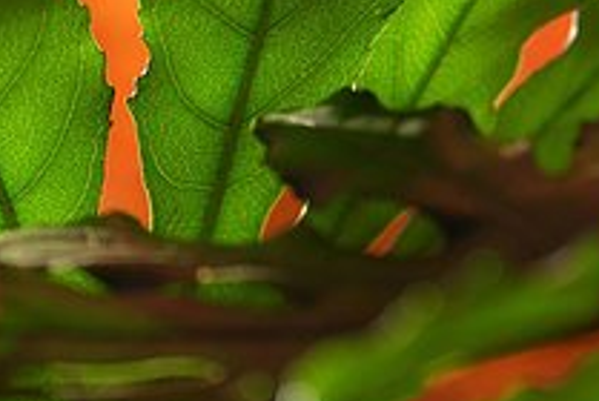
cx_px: 453
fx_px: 11014
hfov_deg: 3.1
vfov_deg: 2.1
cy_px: -29
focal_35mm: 661
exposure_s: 1/500
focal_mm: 180
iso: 200
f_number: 3.5
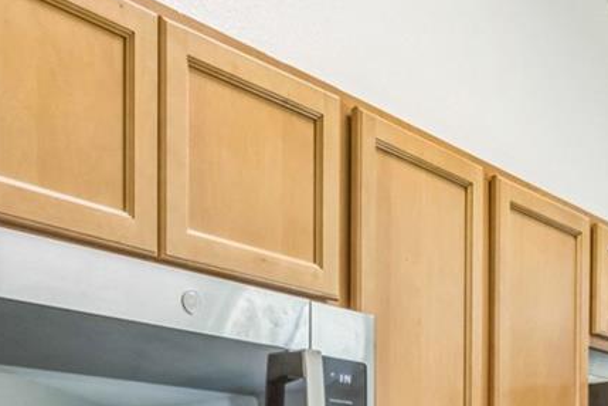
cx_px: 356
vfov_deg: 21.5
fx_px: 946
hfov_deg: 35.6
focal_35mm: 56
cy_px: 552
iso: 160
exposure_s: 1/25
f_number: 8
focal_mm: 15
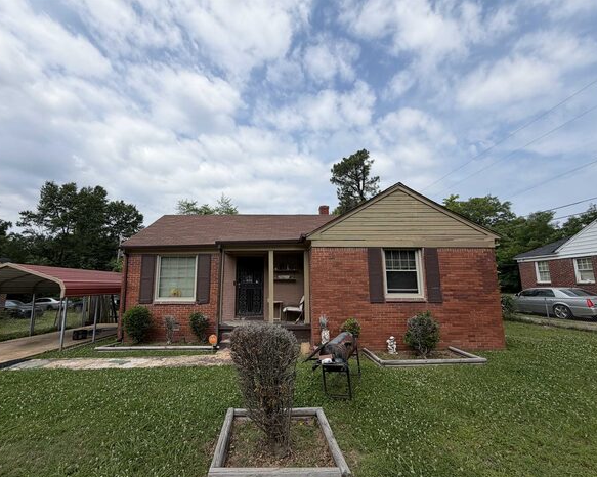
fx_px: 265
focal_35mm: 15
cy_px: 245
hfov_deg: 96.7
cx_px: 280
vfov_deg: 84.0
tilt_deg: +8.3
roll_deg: +0.3
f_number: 2.2
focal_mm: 2.22
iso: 20
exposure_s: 1/942
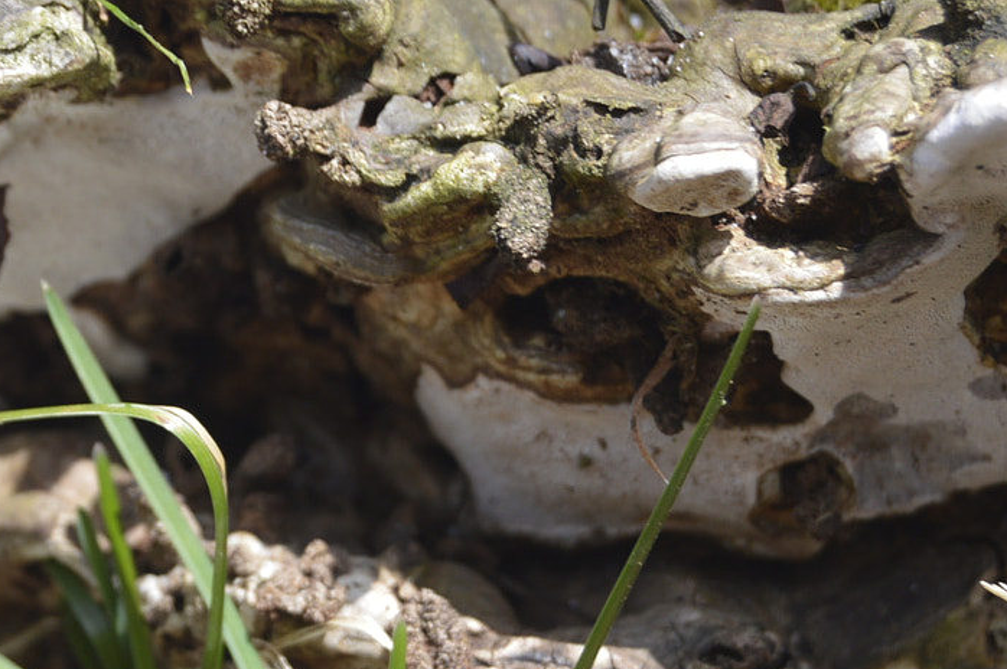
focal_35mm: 189
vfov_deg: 7.2
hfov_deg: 10.9
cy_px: 304
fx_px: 5286
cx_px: 316
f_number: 6.3
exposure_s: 1/160
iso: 100
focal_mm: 55
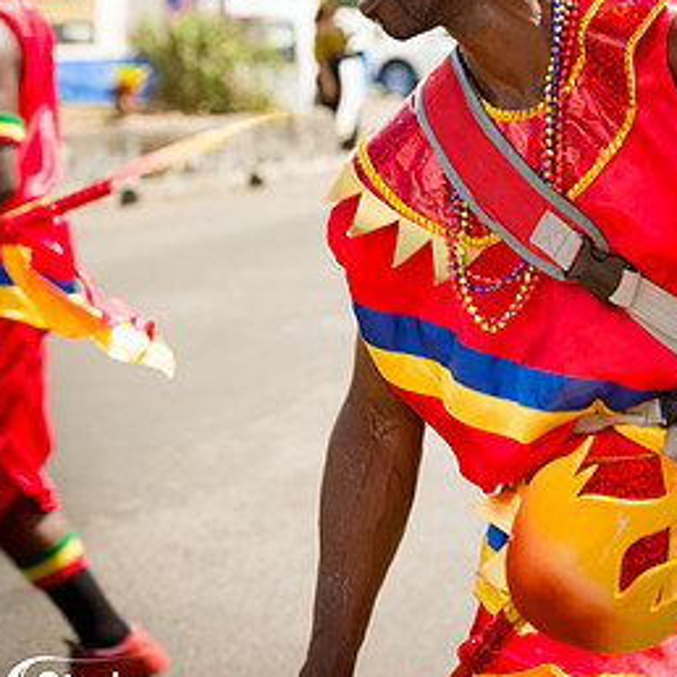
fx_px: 3208
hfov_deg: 12.0
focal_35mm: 145
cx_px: 374
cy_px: 157
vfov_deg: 12.0
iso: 100
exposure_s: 1/160
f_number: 6.3
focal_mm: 98
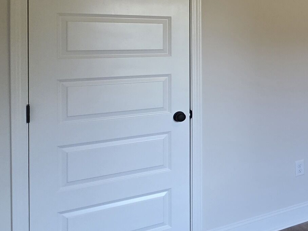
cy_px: 43
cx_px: 429
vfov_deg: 31.9
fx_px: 391
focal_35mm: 44
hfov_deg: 30.5
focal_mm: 2.2
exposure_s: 1/120
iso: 200
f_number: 1.9
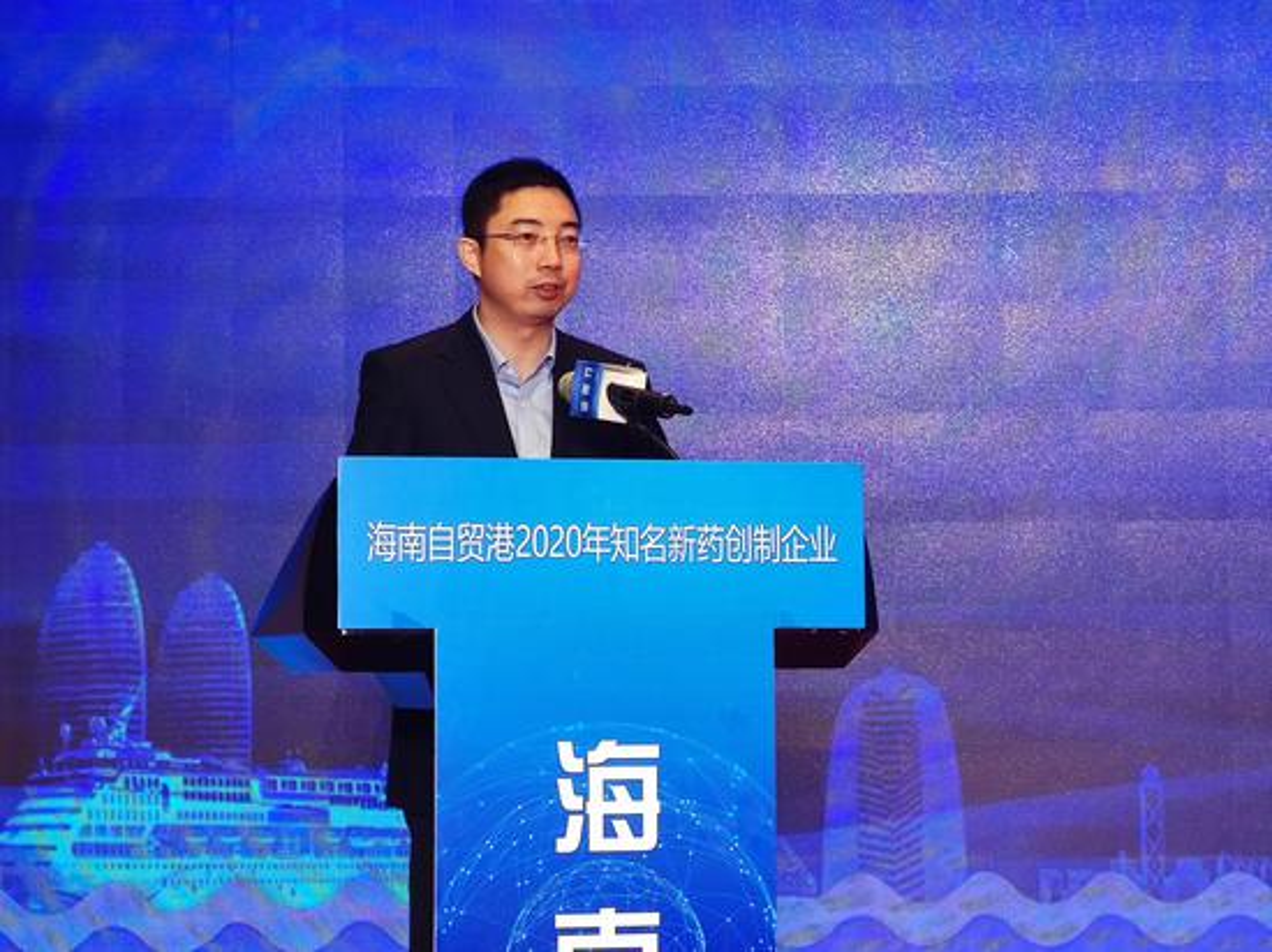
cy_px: 476
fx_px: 3600
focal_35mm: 98
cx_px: 636
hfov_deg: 20.0
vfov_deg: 15.1
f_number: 2
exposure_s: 1/100
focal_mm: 8.74
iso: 194
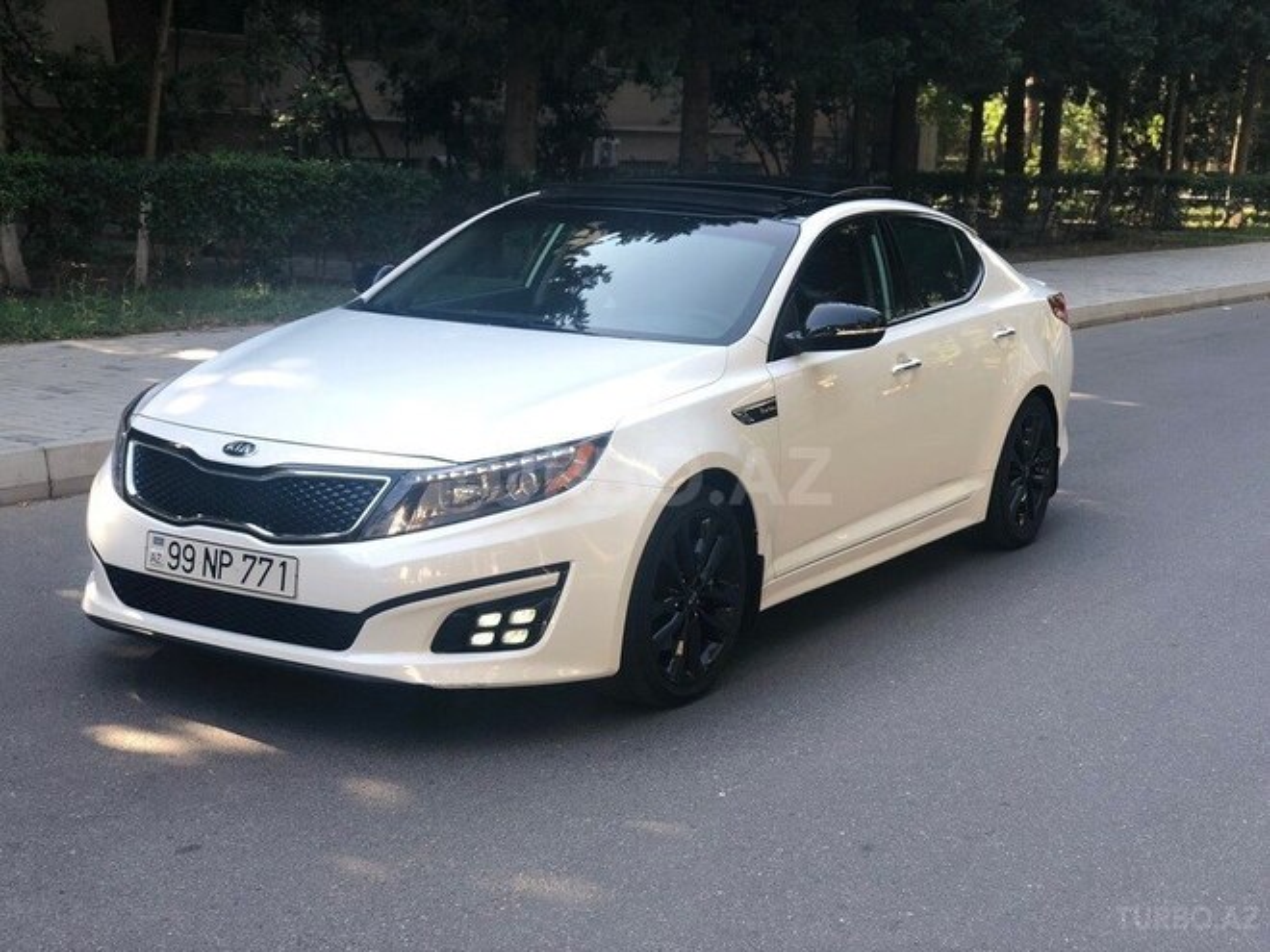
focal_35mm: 52
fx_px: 1908
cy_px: 476
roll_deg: -2.3
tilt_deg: -10.5
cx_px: 635
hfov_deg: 36.8
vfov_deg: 28.0
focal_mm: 6
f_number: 2.4
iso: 16
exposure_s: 1/60
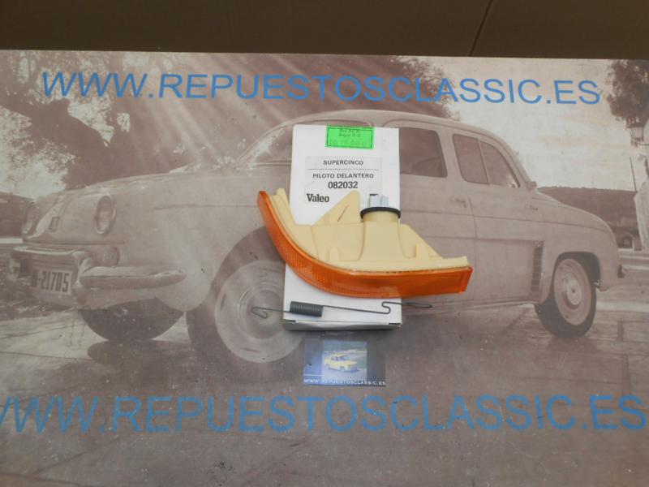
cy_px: 244
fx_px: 487
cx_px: 324
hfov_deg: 67.3
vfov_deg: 53.1
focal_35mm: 26
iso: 80
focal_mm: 4.6
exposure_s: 1/60
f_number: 3.5
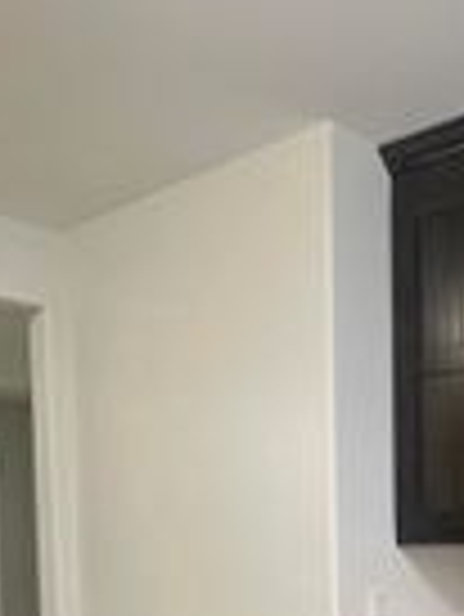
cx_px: 378
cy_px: 591
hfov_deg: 28.0
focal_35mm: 51
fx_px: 910
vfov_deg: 34.6
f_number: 2.2
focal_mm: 2.22
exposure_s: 1/60
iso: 320
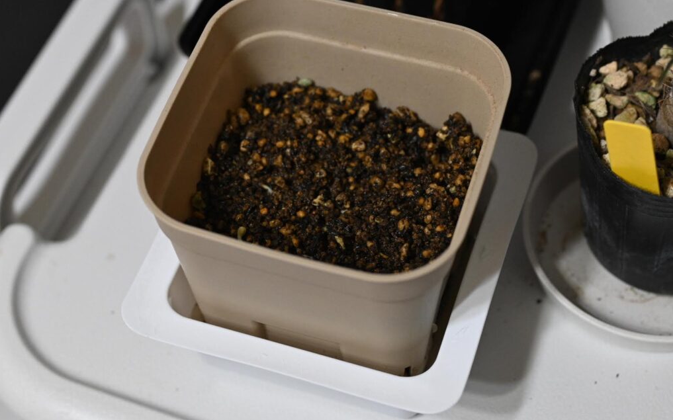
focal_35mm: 77
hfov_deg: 26.8
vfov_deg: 16.9
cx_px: 335
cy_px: 204
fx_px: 1412
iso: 1600
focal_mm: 50
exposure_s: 1/30
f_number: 5.6
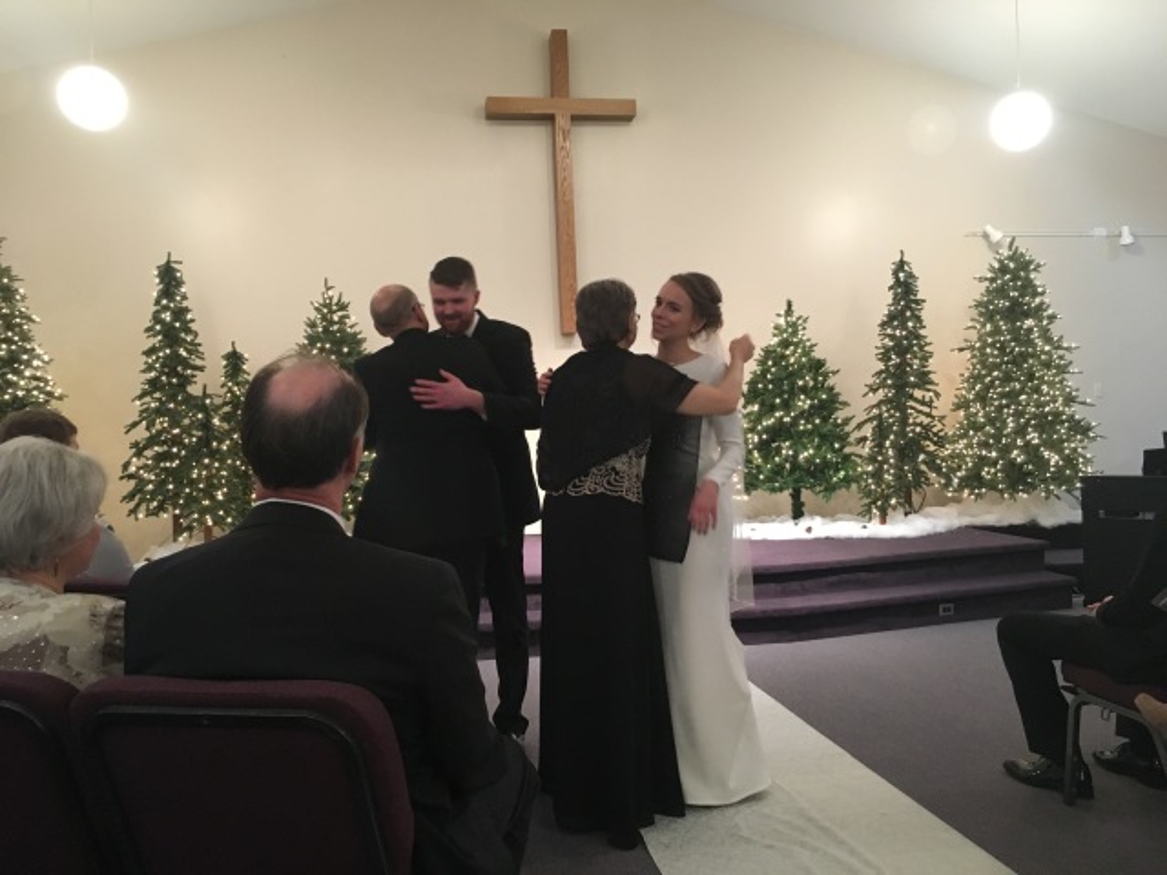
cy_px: 438
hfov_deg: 61.7
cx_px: 584
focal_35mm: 29
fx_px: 978
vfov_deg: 48.2
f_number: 2.2
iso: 200
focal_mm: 4.15
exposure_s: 1/20
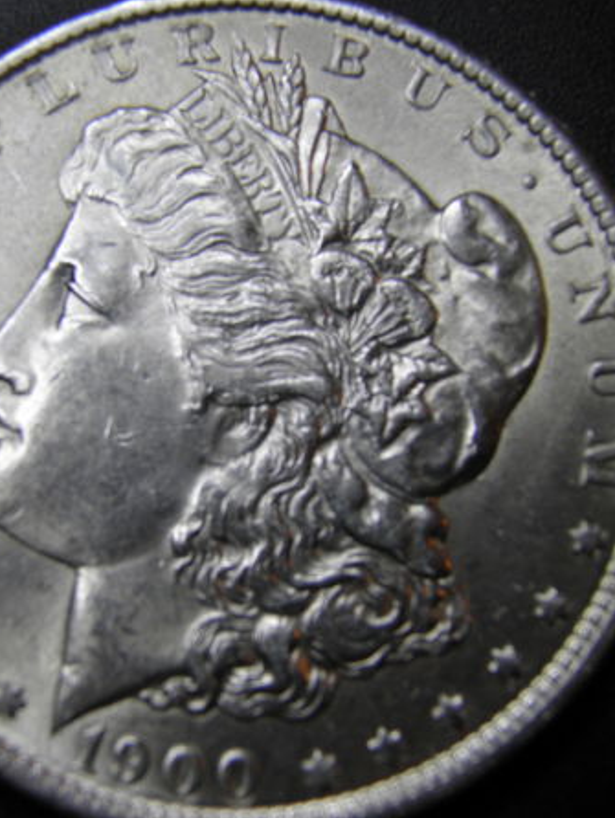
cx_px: 198
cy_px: 411
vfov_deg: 17.4
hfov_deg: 13.1
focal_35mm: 113
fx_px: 2674
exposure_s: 1/60
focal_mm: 15.2
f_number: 3.9
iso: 50
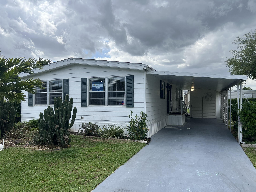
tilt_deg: +0.6
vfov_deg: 53.1
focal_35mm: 26
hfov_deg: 67.3
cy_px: 96
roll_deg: +0.6
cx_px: 128
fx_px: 192
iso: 50
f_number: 1.5
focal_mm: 5.7
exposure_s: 1/3831
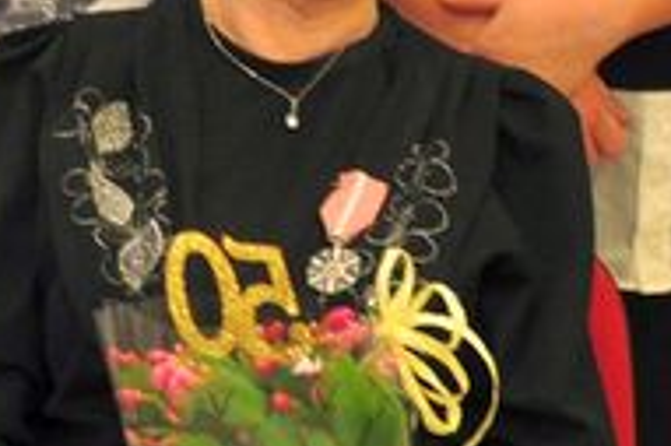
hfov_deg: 11.6
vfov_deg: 7.7
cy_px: -102
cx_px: 176
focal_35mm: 177
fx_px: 3296
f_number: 4
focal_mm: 22
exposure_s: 1/13
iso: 800
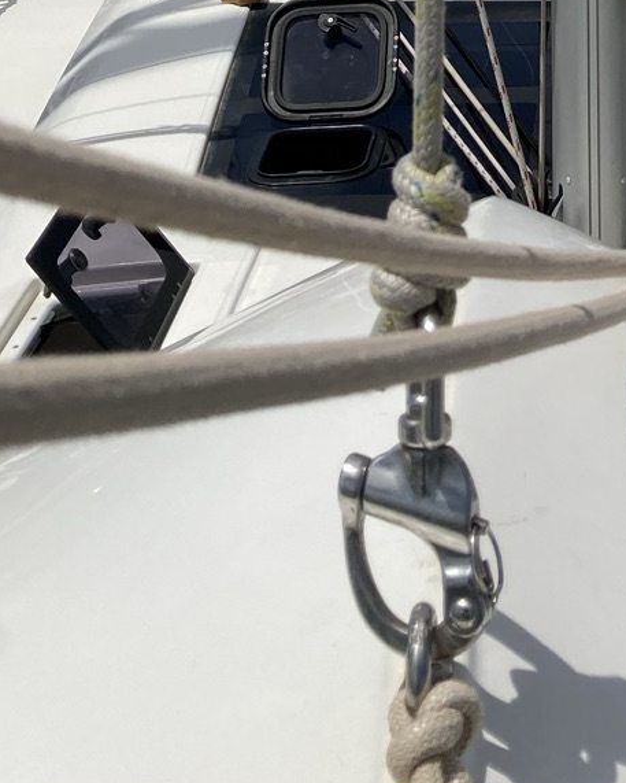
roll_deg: +0.3
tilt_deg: -0.8
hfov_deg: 15.4
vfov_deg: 17.3
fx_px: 2269
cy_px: -455
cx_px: 612
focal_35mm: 98
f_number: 1.8
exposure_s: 1/4878
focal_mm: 3.99
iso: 20
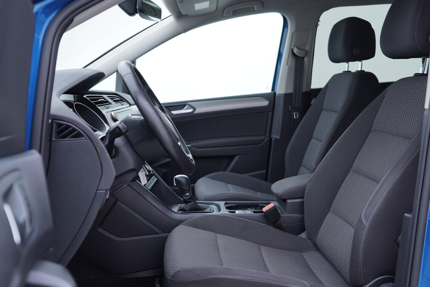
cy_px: 144
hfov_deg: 53.1
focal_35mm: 36
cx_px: 215
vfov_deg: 36.9
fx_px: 430
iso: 125
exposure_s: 1/40
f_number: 2.8
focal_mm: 24
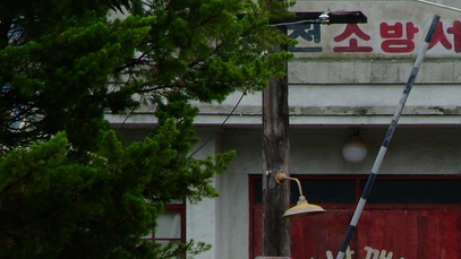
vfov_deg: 3.5
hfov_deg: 6.2
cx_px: 411
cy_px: 191
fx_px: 4230
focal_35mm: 346
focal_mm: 70
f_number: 8
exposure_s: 1/180
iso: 400
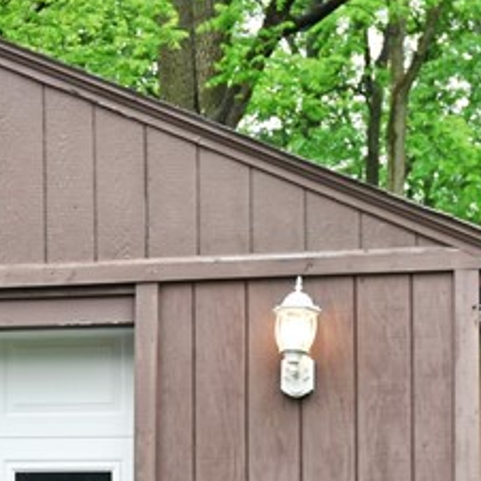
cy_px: 483
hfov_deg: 10.7
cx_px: -551
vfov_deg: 11.8
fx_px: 2311
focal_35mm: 147
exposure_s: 1/60
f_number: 4.5
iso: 200
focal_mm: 24
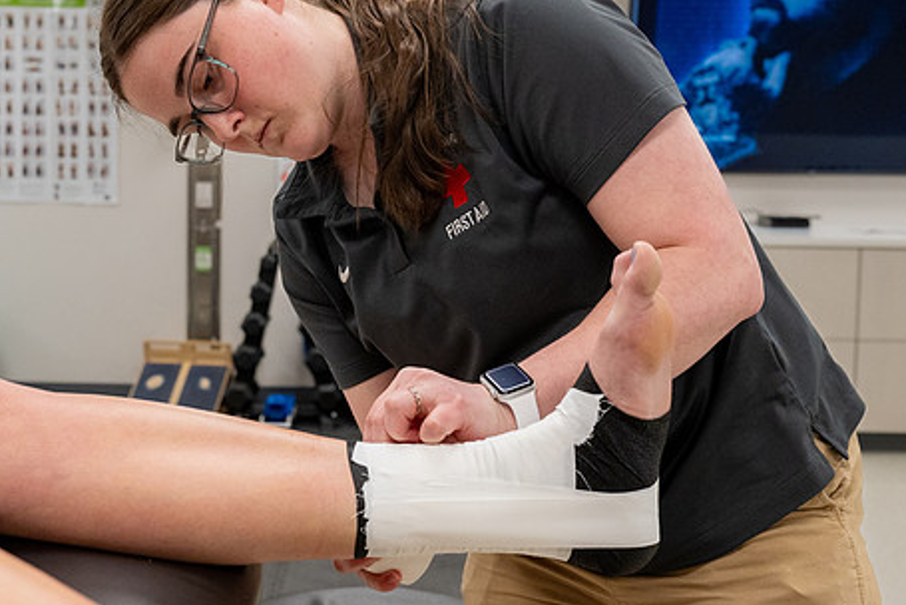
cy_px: 253
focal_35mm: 57
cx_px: 384
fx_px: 1435
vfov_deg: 23.8
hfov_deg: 35.0
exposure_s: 1/400
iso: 1600
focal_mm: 31
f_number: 4.5
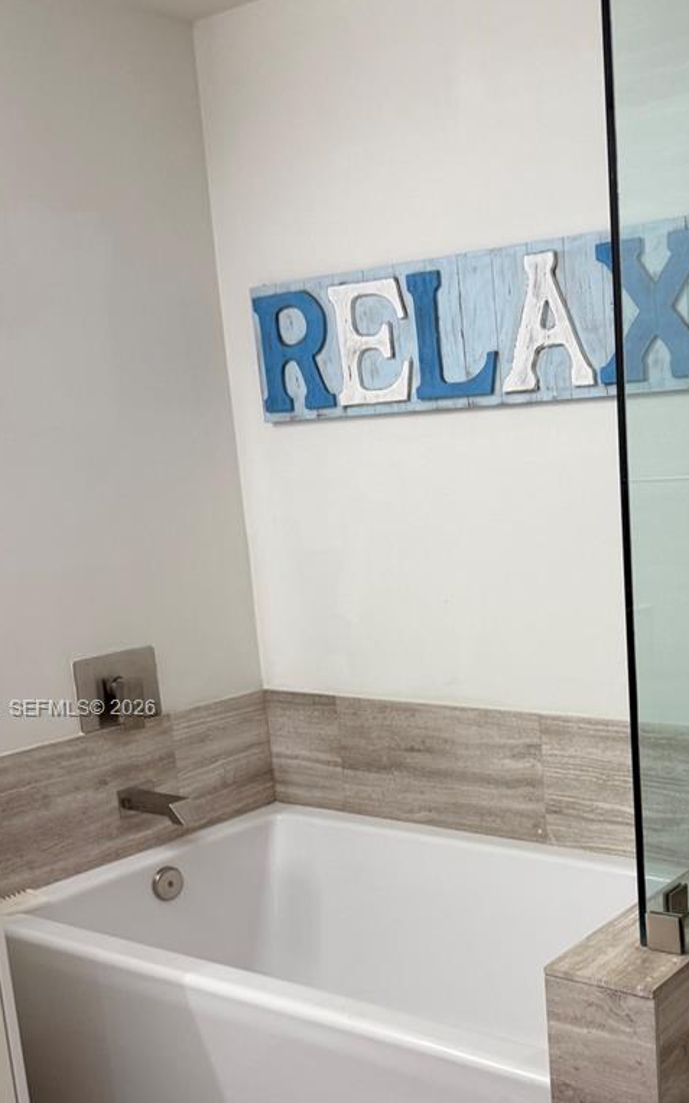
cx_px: 539
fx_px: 1202
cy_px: 710
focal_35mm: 40
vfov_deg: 48.7
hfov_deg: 31.3
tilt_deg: -11.2
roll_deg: +1.6
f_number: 1.78
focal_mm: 6.76
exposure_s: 1/60
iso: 160
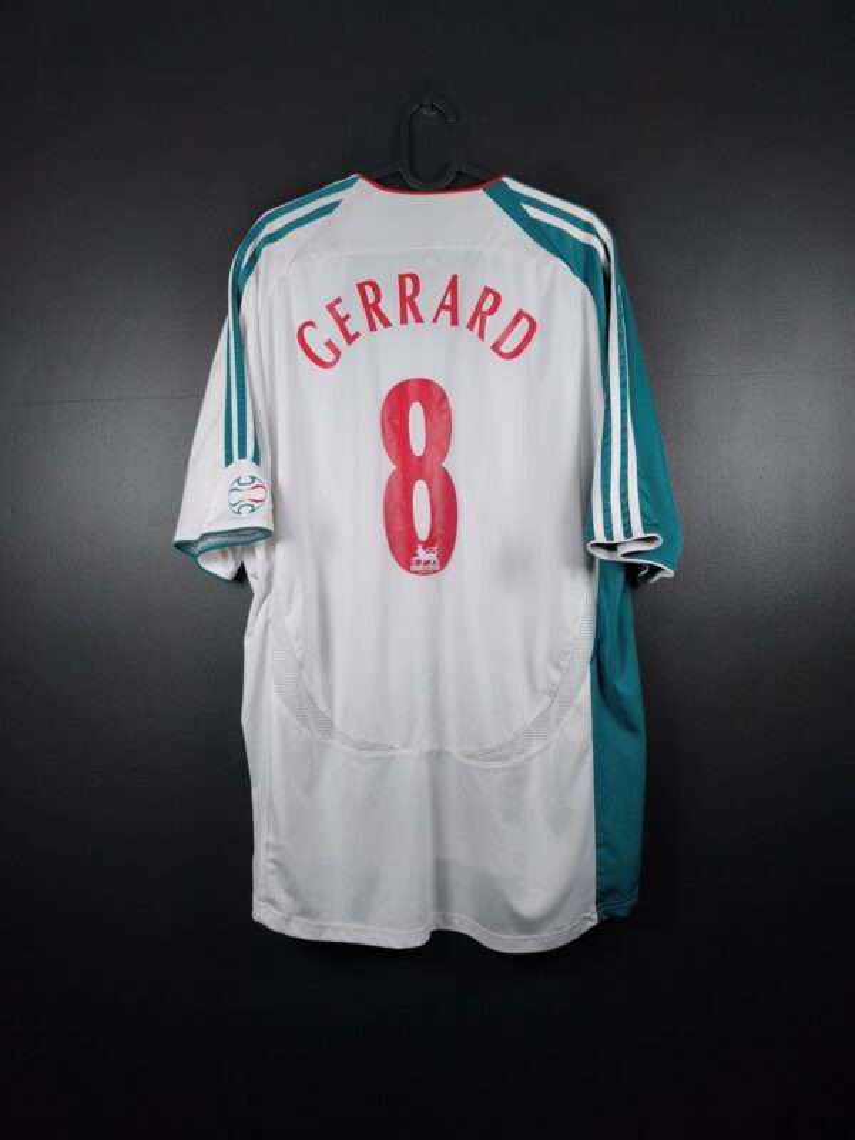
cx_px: 428
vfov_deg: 73.9
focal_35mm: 23
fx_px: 757
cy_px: 570
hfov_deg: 58.9
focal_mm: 6.57
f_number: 1.6
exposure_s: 1/200
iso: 400
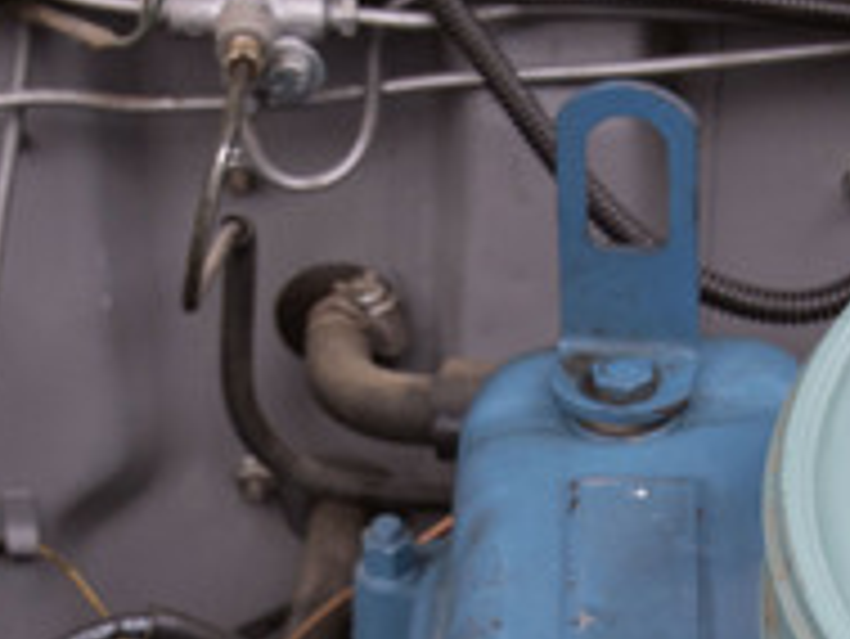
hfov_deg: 12.5
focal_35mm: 158
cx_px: 526
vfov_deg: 9.4
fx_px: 3882
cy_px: 605
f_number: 7.1
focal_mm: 31
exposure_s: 1/200
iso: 500
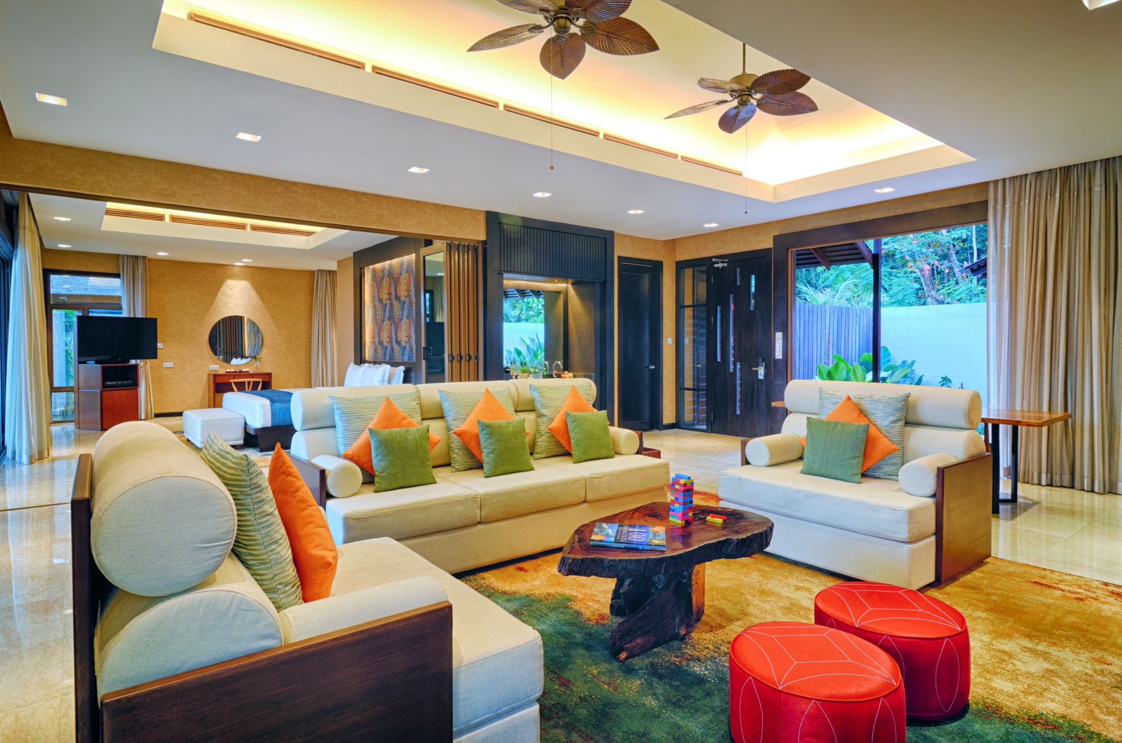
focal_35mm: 18
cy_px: 372
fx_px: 560
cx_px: 561
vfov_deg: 67.2
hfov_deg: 90.1
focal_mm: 12
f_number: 8
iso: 100
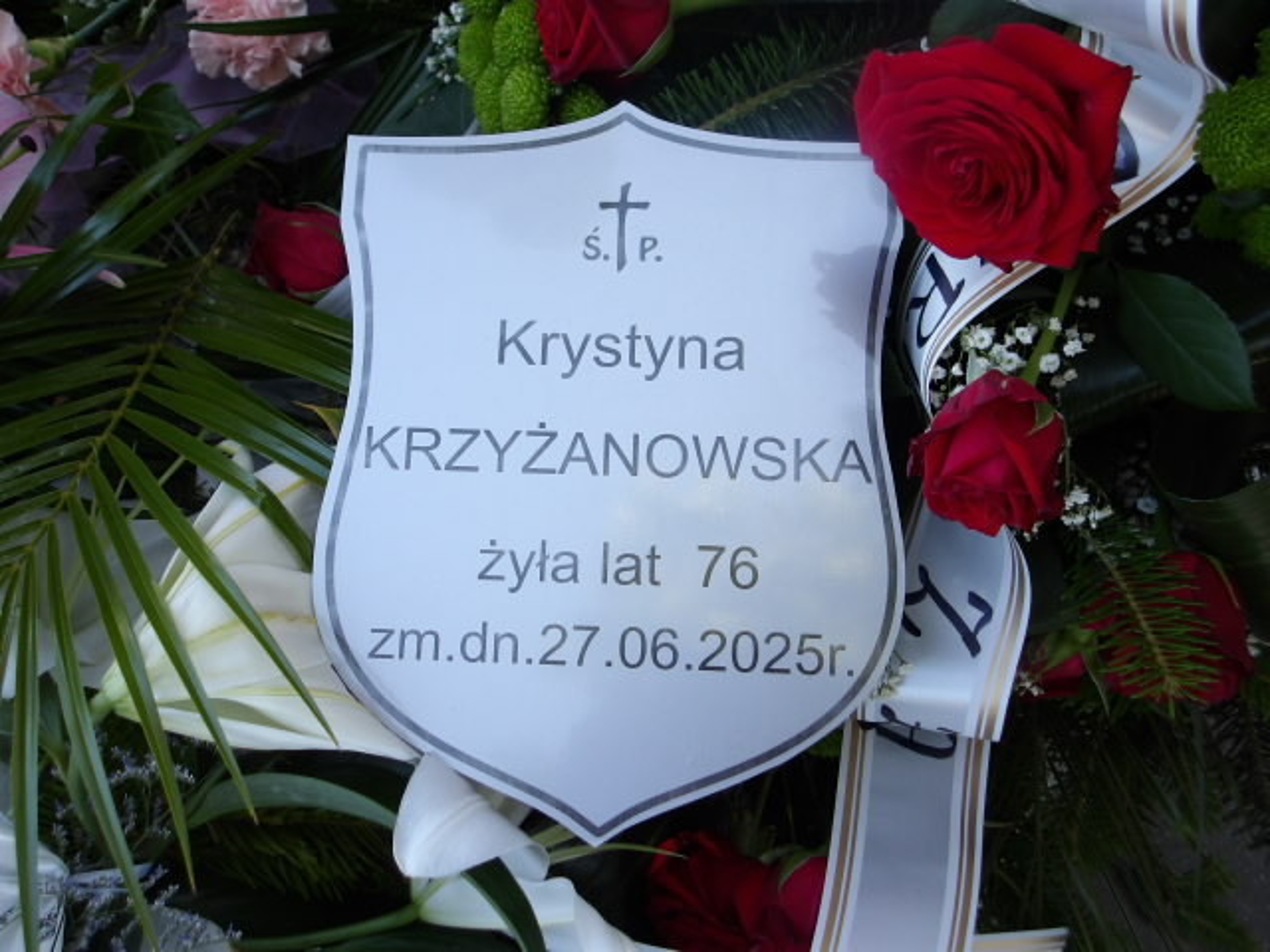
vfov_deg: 41.8
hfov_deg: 54.0
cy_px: 476
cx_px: 635
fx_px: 1247
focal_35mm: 34
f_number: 3.3
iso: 100
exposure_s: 1/99
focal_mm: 6.1
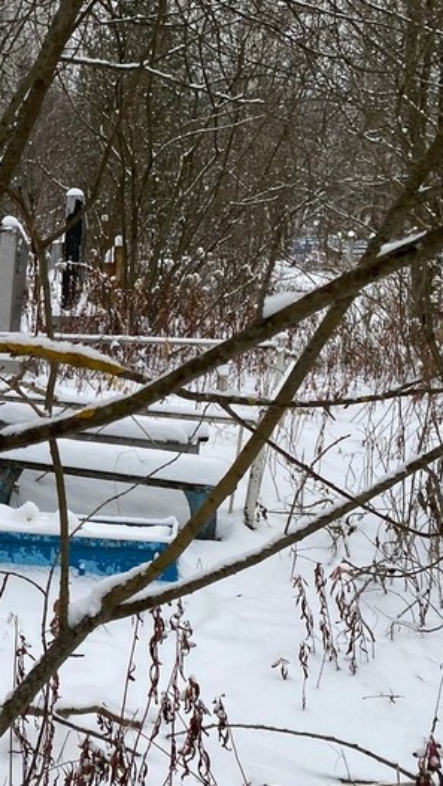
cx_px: -282
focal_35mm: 55
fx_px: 1147
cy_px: 452
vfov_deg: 37.7
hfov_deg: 18.5
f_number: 1.8
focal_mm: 4.25
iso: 32
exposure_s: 1/375
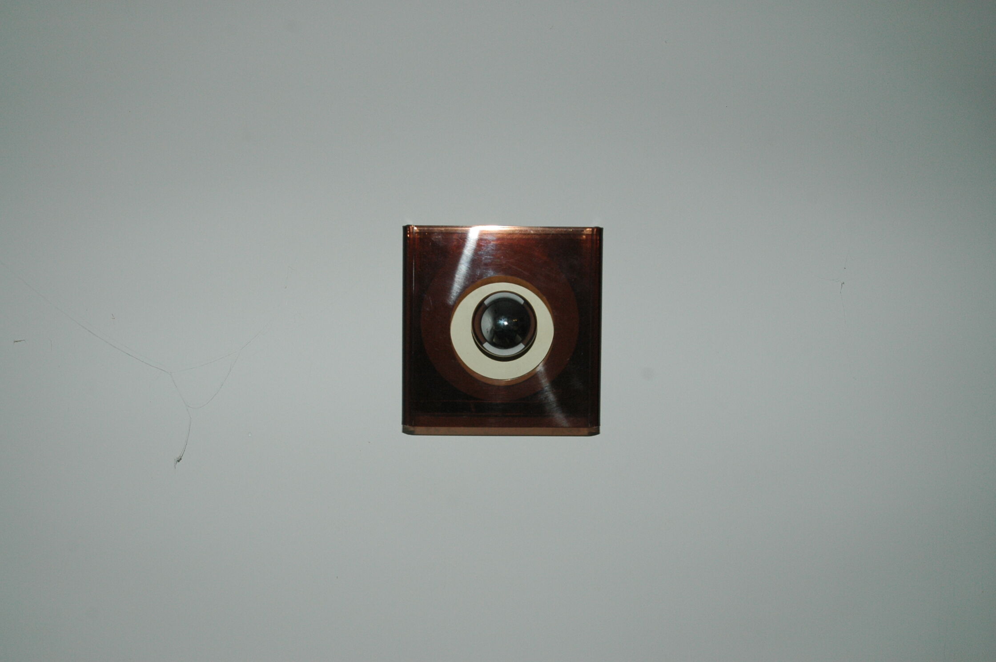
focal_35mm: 42
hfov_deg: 46.4
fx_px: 1161
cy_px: 331
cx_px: 498
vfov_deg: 31.8
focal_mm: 28
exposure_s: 1/125
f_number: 7.1
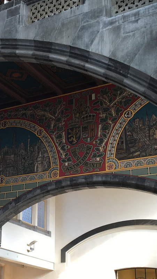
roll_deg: -4.3
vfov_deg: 33.3
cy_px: 153
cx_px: 0
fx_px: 466
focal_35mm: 63
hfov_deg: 18.6
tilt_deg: +21.2
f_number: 2.2
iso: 32
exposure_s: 1/100
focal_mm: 4.15
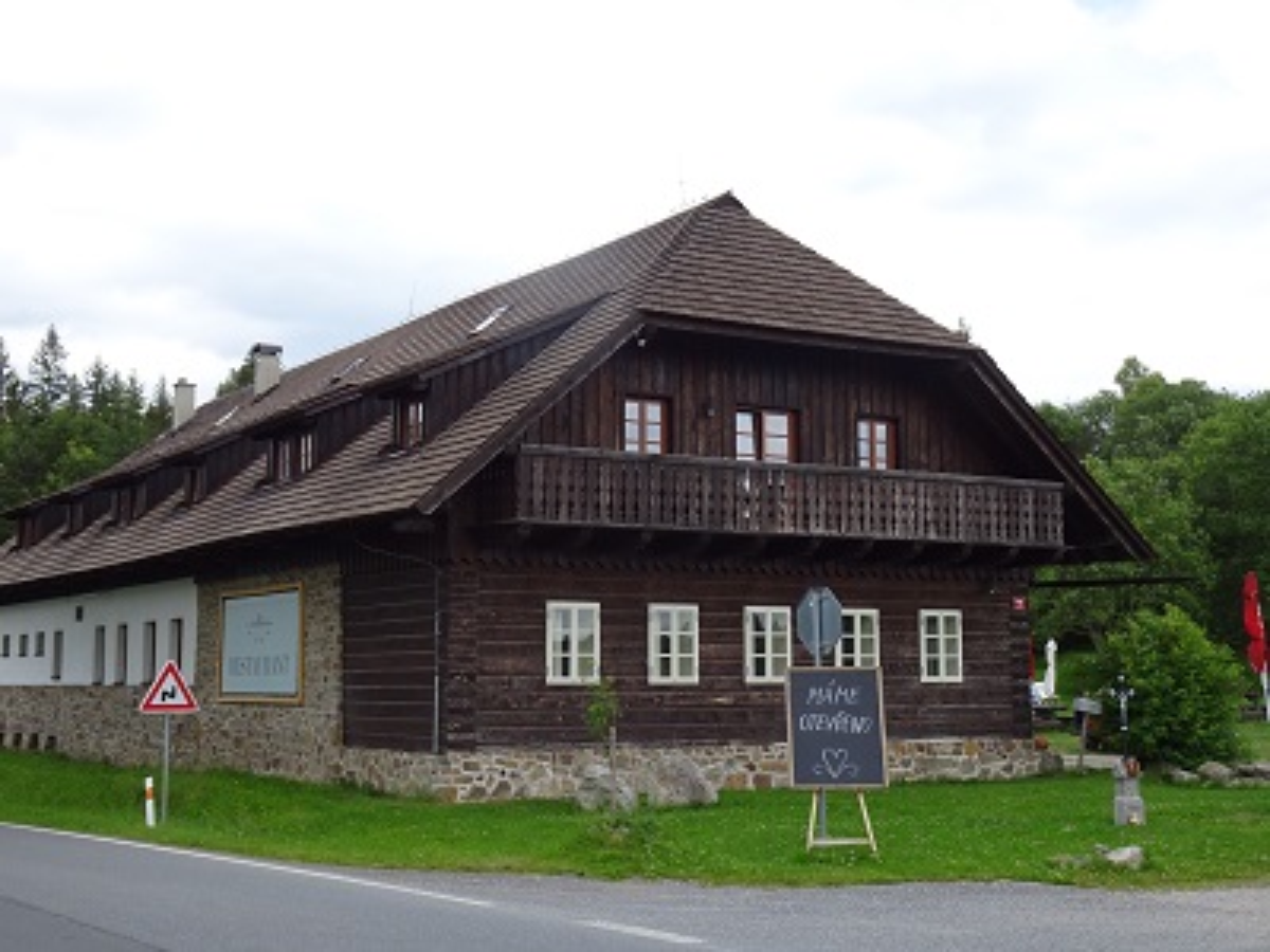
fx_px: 1614
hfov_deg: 42.9
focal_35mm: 44
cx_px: 635
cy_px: 476
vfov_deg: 32.9
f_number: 4.5
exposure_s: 1/320
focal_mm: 7.58
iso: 80
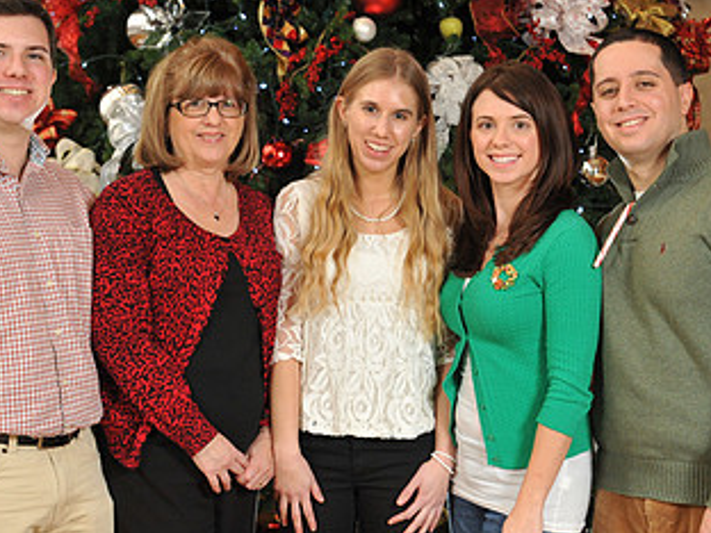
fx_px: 1910
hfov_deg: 21.1
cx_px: 337
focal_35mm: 93
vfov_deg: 15.9
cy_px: 287
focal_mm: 52
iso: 1600
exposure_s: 1/125
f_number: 6.3
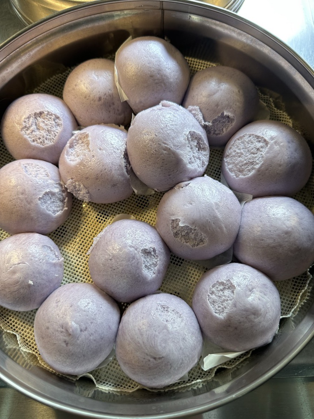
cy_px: 210
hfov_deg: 56.8
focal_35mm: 24
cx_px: 157
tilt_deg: -75.8
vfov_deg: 71.6
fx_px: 290
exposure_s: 1/352
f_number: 1.78
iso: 80
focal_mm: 6.86
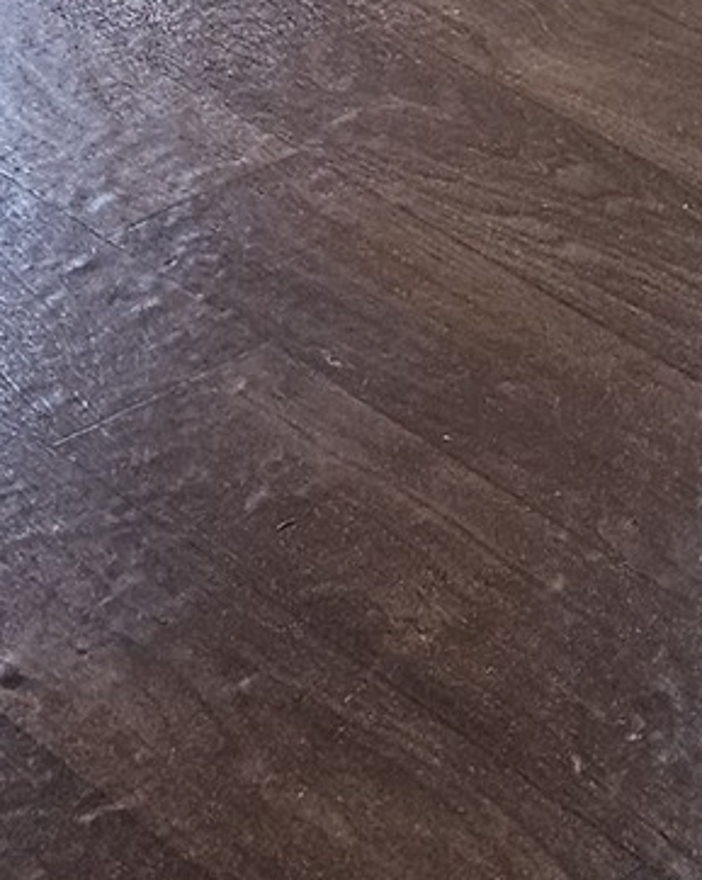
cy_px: -617
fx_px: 3719
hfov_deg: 10.6
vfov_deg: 12.5
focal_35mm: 143
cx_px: 853
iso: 320
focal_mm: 5.4
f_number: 1.8
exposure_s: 1/170
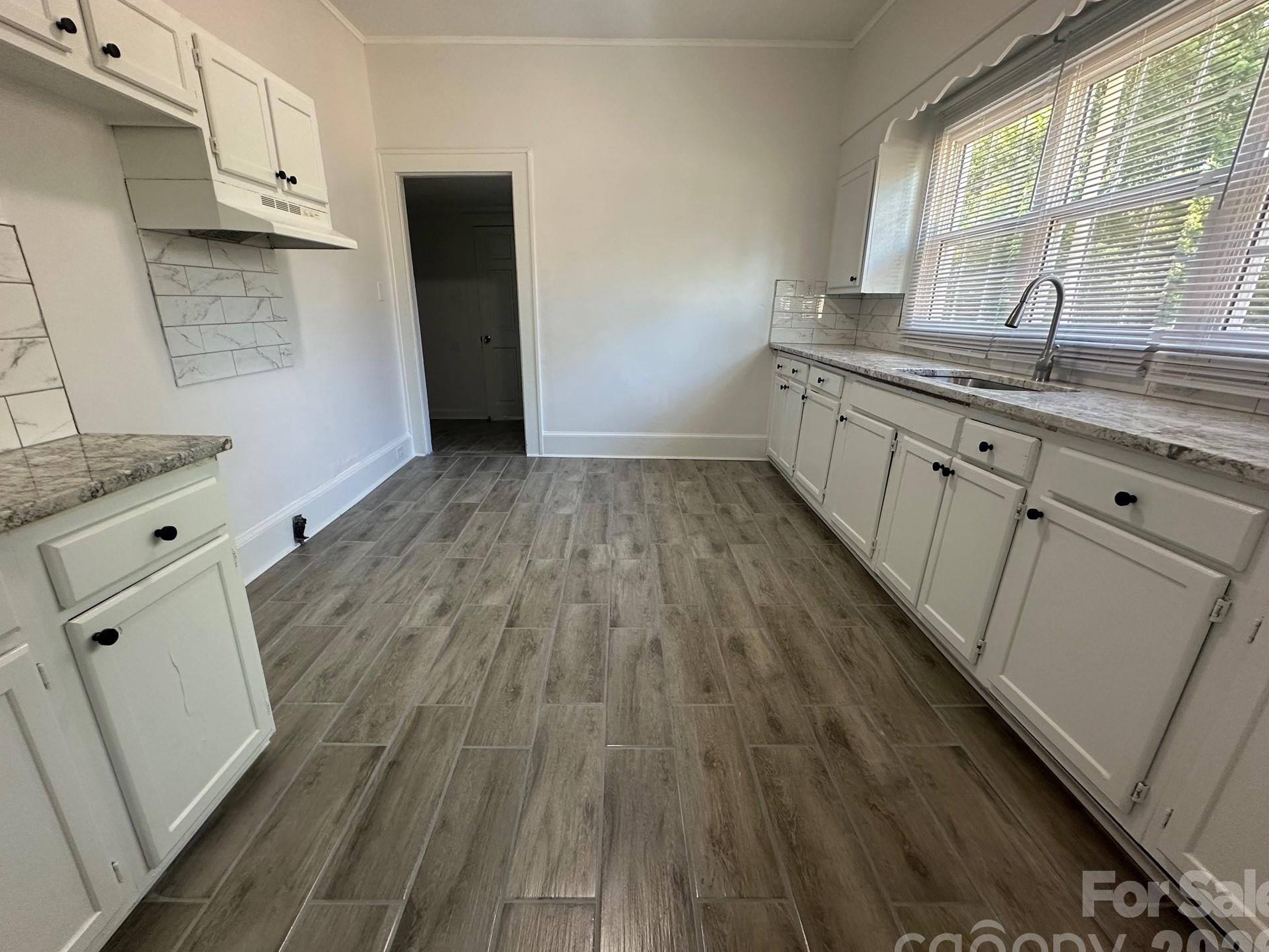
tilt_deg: -18.5
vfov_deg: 81.7
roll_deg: -1.2
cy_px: 491
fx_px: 550
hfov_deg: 98.1
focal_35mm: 15
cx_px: 614
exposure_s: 1/60
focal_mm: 2.22
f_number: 2.2
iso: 160
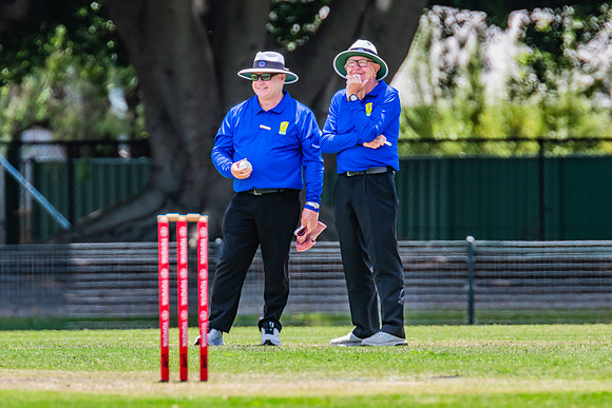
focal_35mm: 869
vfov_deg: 1.6
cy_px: 212
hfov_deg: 2.4
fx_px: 14784
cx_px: 299
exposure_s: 1/1000
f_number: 8
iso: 800
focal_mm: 600
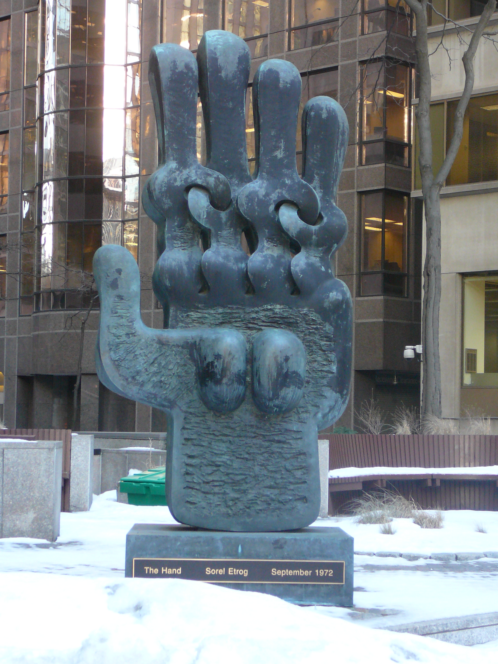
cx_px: 249
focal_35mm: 77
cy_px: 332
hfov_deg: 19.1
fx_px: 1477
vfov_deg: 25.3
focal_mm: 11.5
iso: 160
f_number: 3.7
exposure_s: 1/30
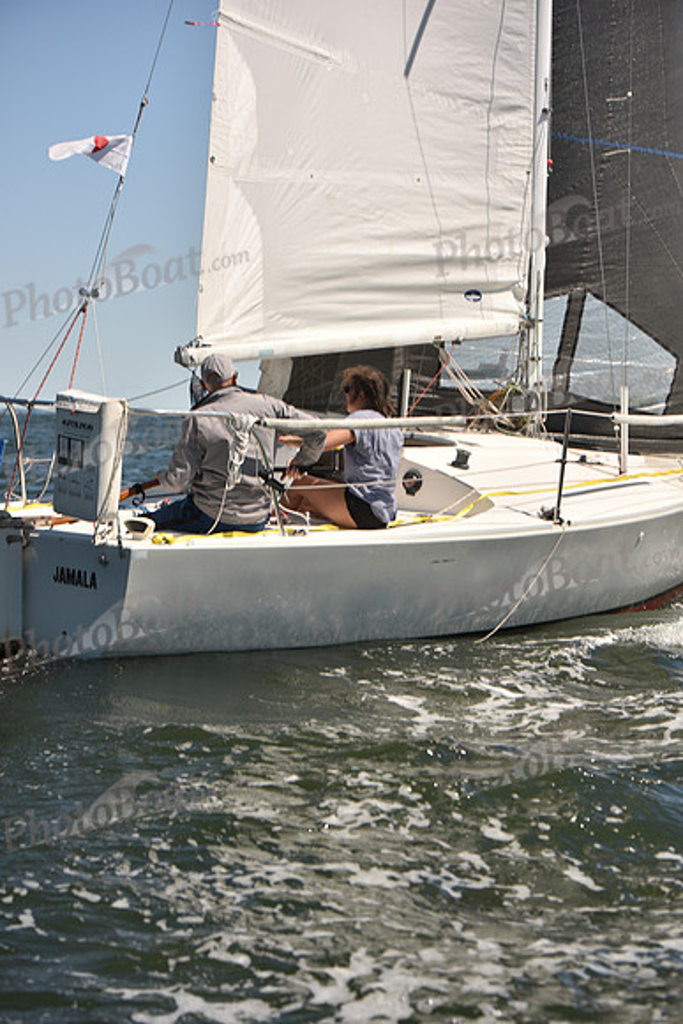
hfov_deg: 16.7
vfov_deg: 24.8
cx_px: 342
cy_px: 512
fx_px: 2332
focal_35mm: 82
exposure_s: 1/1250
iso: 250
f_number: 4.5
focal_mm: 82
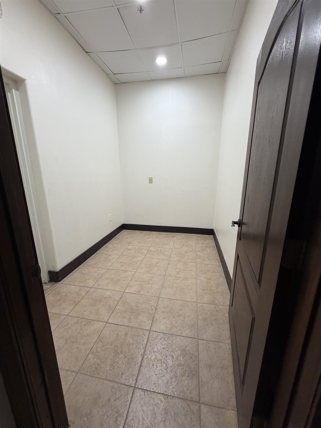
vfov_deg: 102.1
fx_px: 173
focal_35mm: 14
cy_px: 214
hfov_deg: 85.7
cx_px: 160
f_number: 2.2
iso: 250
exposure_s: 1/120
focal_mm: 2.22
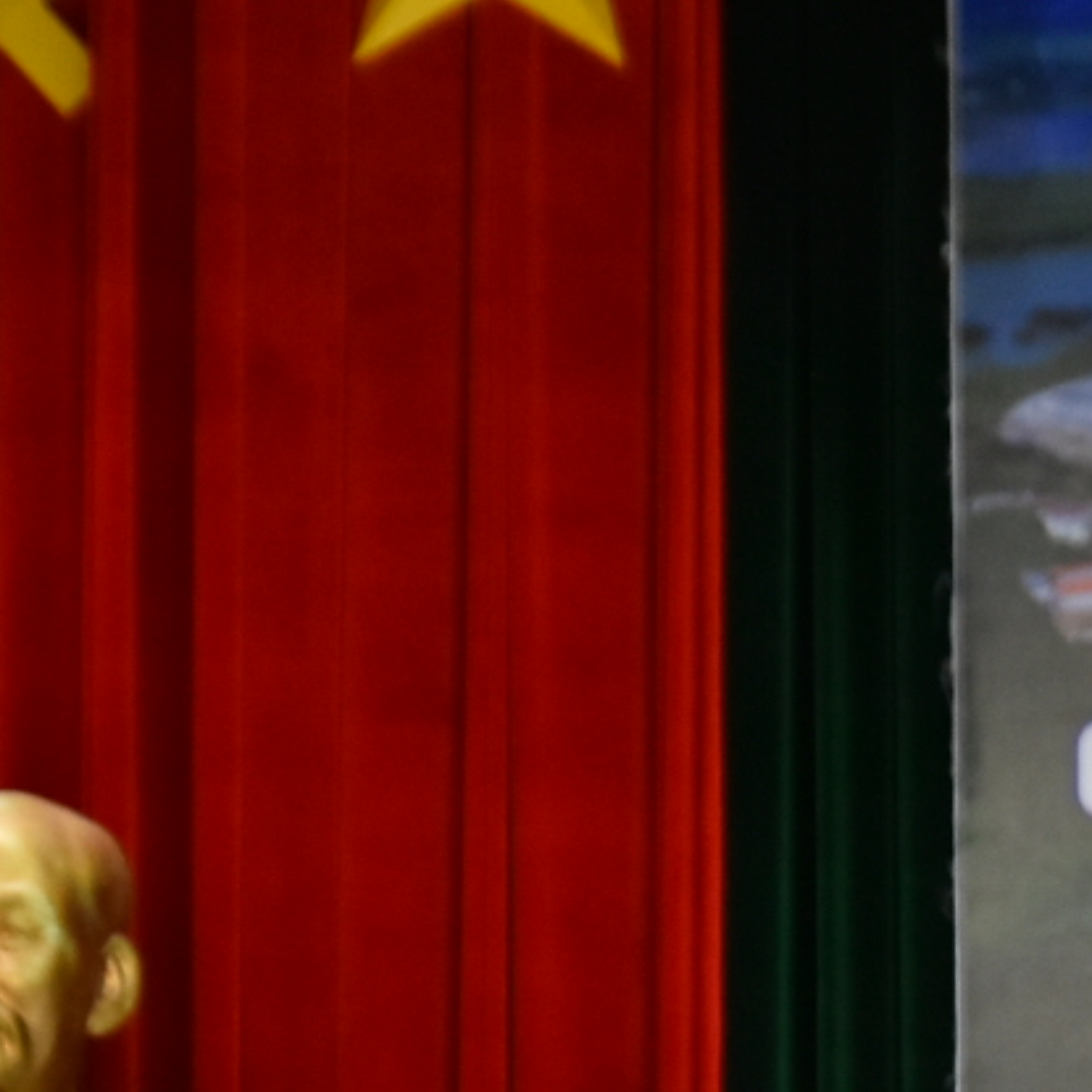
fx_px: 7102
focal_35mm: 199
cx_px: 1079
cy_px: 1013
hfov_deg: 8.7
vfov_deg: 8.8
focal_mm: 40
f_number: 2.8
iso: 1400
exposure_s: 1/160
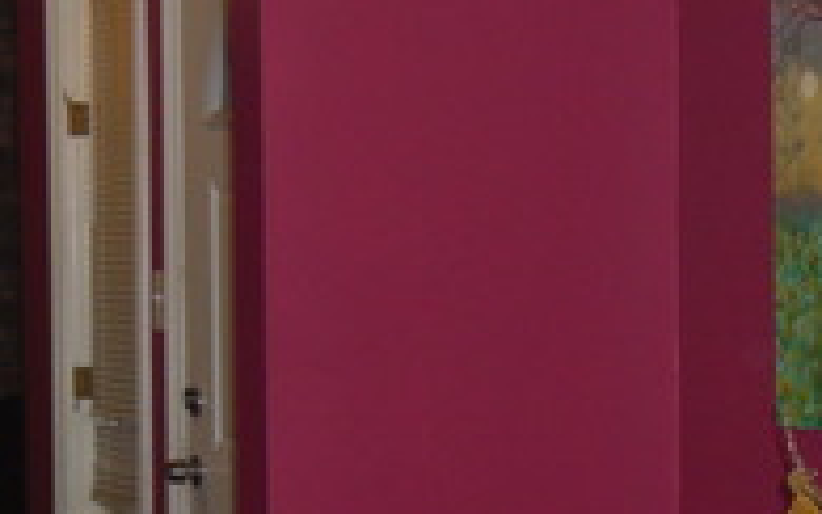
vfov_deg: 9.8
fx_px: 2958
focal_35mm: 132
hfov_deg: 15.8
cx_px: 489
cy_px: 636
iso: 200
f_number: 2.8
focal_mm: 7.9
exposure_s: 1/60
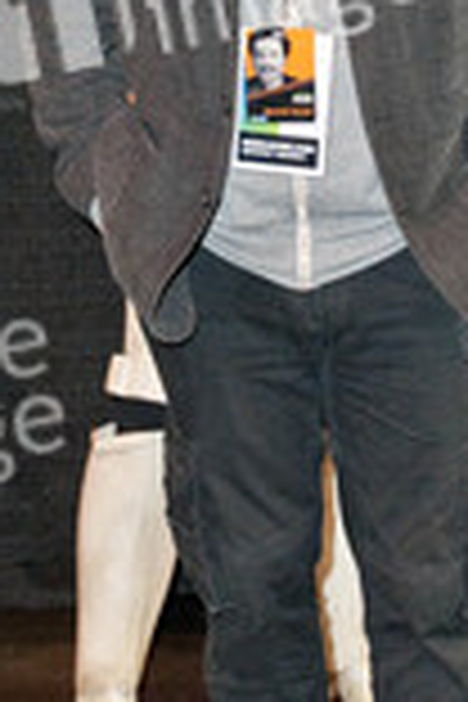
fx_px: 1599
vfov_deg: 24.6
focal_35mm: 82
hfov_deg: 16.6
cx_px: 326
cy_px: 202
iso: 500
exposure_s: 1/400
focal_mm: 32
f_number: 4
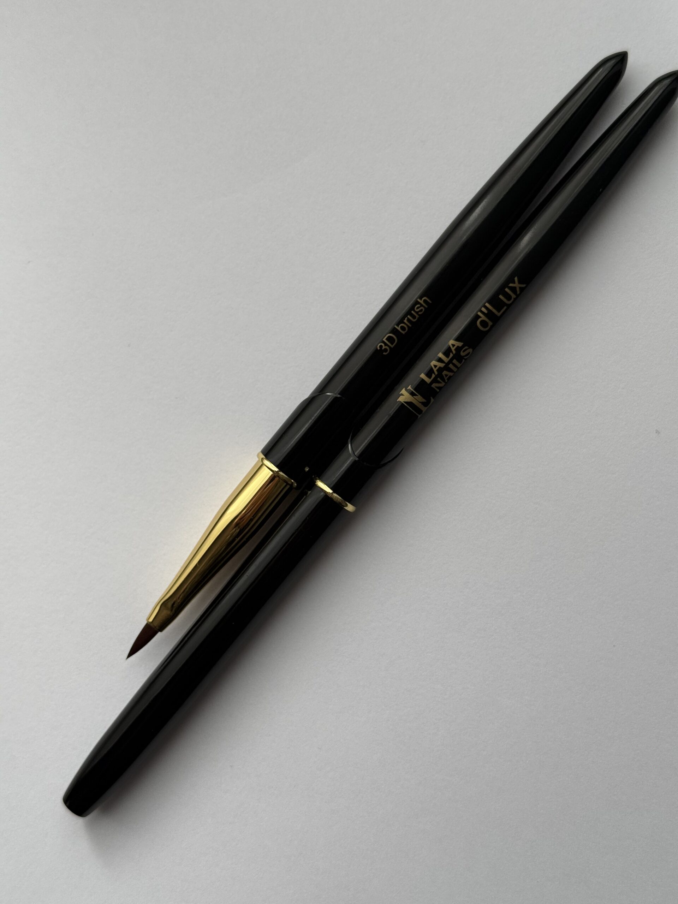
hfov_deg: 30.3
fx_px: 1254
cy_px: 452
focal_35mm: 48
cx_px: 339
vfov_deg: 39.7
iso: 80
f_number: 1.78
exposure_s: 1/2088
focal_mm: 6.76
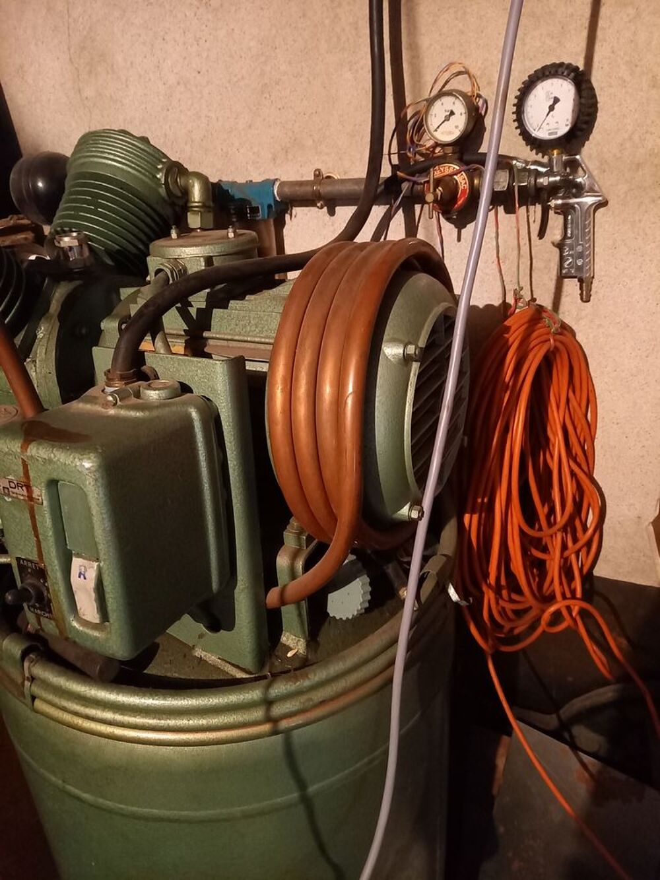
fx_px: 635
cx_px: 330
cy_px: 440
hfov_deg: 54.9
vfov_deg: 69.4
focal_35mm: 25
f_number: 1.8
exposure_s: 1/16.7
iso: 2500
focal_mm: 4.65
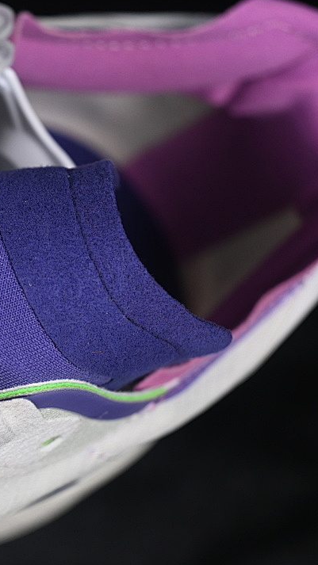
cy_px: 281
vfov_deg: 18.0
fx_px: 1784
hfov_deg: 10.0
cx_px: -76
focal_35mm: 119
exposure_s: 1/80
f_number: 7.1
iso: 160
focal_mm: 50
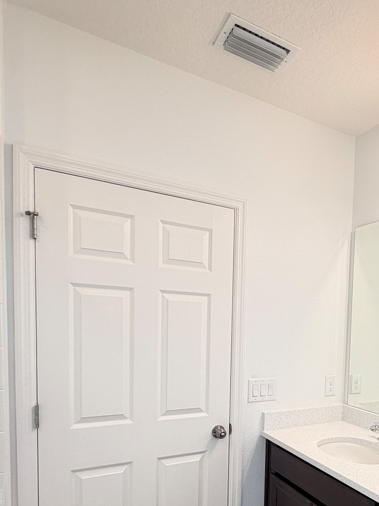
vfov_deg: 63.0
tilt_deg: -5.1
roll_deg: -2.5
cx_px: 312
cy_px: 352
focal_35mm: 27
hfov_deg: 48.0
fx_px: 394
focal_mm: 2.22
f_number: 2.2
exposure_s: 1/120
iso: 125
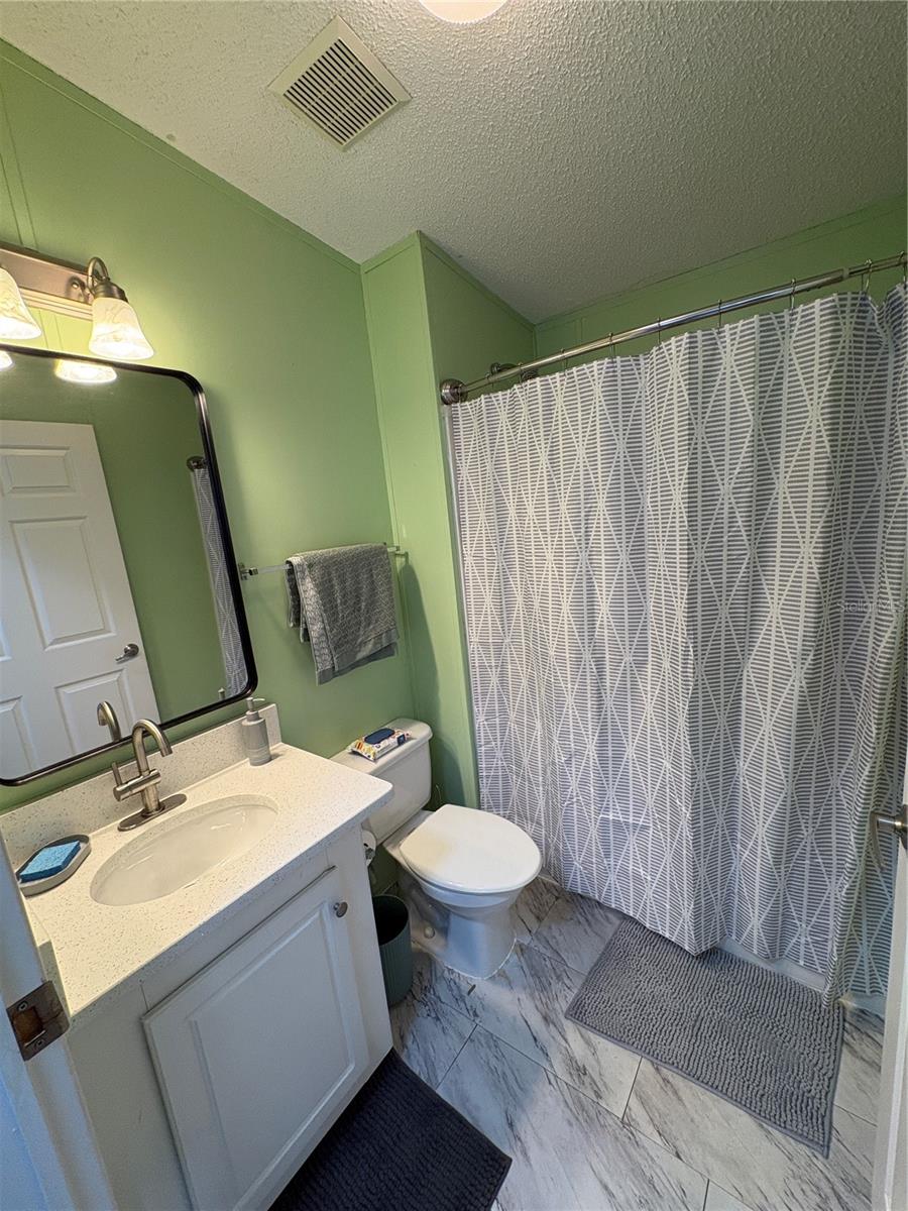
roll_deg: +5.2
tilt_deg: -10.1
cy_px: 606
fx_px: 490
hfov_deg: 85.7
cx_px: 454
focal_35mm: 14
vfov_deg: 102.1
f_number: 2.2
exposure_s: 1/120
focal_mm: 2.22
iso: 200
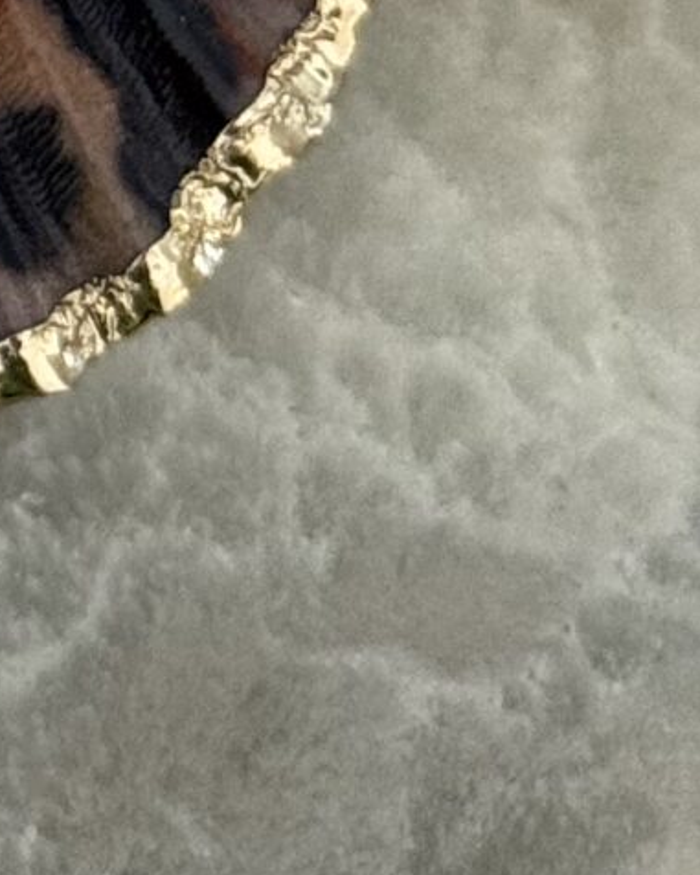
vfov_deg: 7.4
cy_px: -809
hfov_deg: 5.9
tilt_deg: -78.1
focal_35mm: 252
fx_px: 6524
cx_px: -1056
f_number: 1.78
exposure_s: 1/40
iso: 400
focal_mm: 6.76
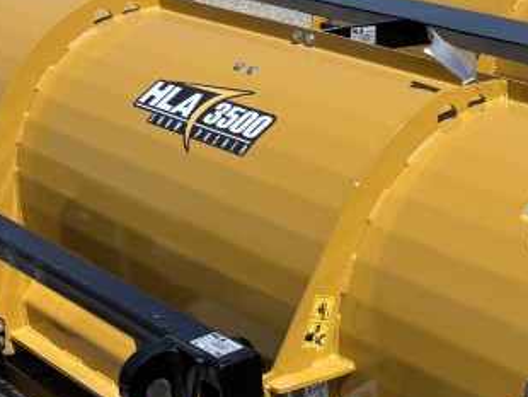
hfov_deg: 27.6
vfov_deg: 21.5
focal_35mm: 67
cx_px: 506
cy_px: 360
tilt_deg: -25.0
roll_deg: -3.5
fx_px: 1023
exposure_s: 1/4630
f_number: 1.6
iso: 50
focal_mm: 5.96
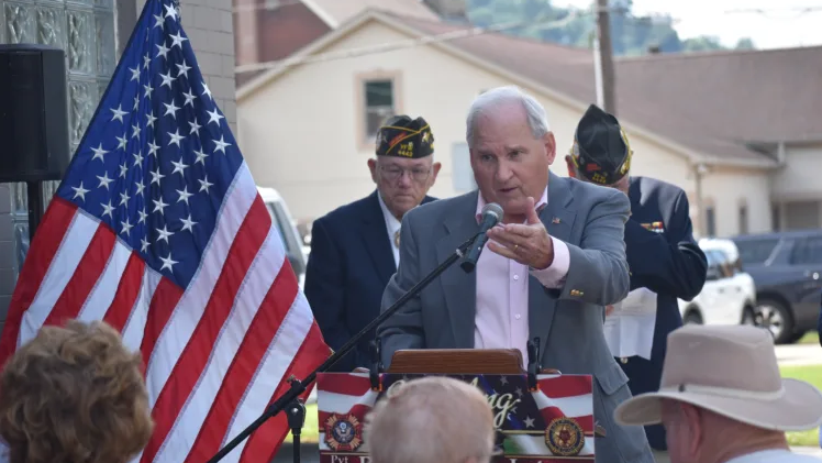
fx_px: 3161
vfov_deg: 8.4
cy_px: 269
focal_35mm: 145
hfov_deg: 14.8
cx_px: 411
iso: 250
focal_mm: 92
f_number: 5.6
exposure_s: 1/500
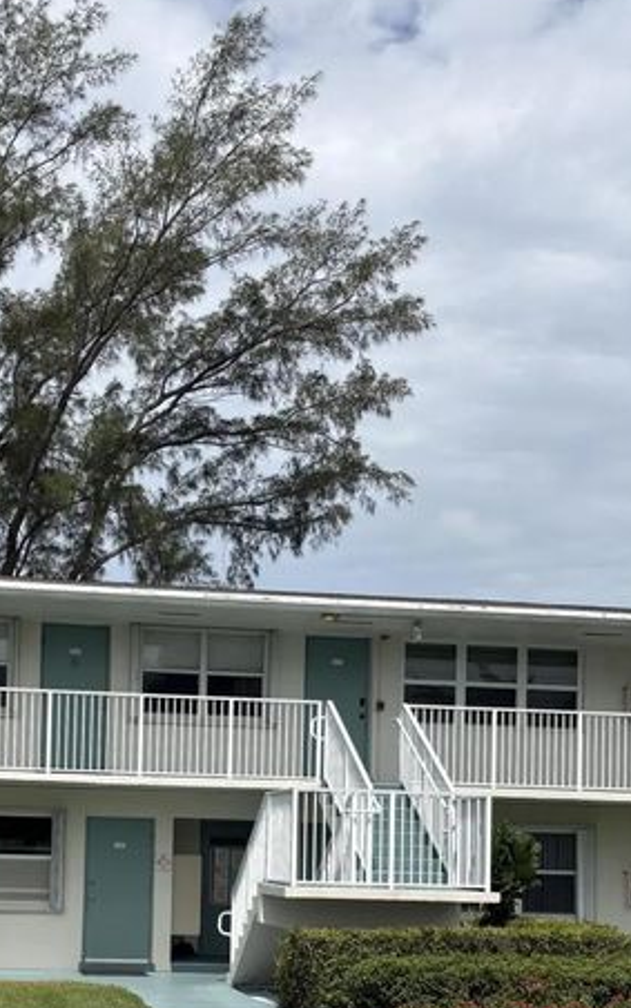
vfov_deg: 37.4
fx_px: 1429
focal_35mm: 52
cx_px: 158
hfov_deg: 24.6
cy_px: 811
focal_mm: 5.96
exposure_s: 1/5814
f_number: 1.6
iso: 50
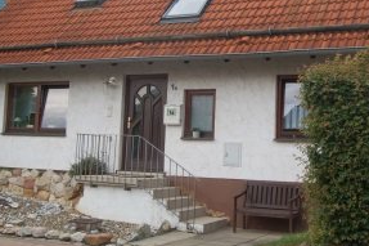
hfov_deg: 37.3
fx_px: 542
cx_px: 240
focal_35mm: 53
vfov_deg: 25.3
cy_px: 66
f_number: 7.1
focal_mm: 19
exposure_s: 1/200
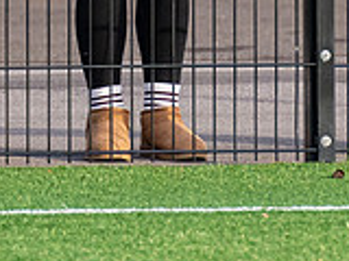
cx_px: 333
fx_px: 20073
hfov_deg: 1.0
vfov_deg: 0.7
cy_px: -204
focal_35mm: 1991
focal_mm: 280
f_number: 4
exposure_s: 1/2500
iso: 800
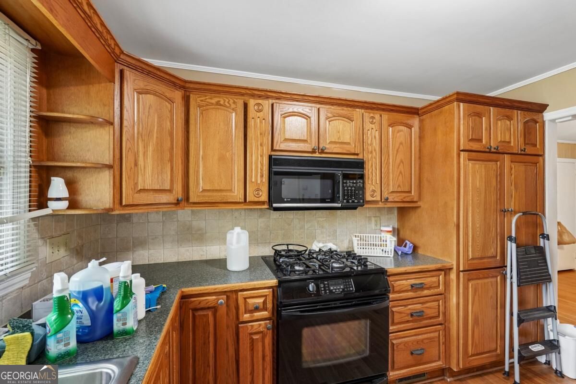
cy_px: 192
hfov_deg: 96.7
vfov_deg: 73.7
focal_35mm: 16
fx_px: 256
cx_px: 288
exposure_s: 1/2.5
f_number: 8
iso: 800
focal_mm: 16
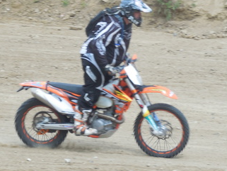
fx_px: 2158
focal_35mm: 329
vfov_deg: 4.5
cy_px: 59
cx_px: 52
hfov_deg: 6.0
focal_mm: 27.2
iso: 125
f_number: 4.9
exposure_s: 1/320
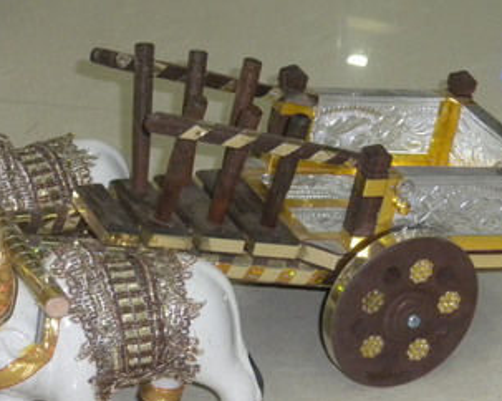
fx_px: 2034
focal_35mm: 137
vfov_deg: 11.3
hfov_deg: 14.0
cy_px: 231
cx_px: 172
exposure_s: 1/30
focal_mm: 15
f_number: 5.1
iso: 400
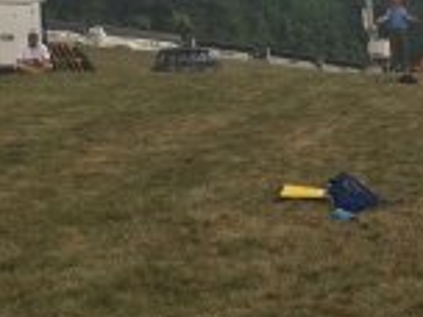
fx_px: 855
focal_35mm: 70
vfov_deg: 21.0
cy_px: 156
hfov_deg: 25.1
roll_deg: +3.6
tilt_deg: -0.9
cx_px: 504
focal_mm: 4.15
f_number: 2.2
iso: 25
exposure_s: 1/269
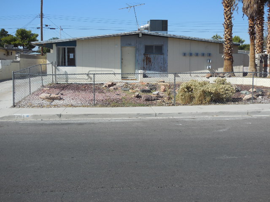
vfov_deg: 31.5
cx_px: 135
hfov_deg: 41.2
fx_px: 359
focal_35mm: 46
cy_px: 101
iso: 125
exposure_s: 1/1600
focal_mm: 8.2
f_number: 3.8
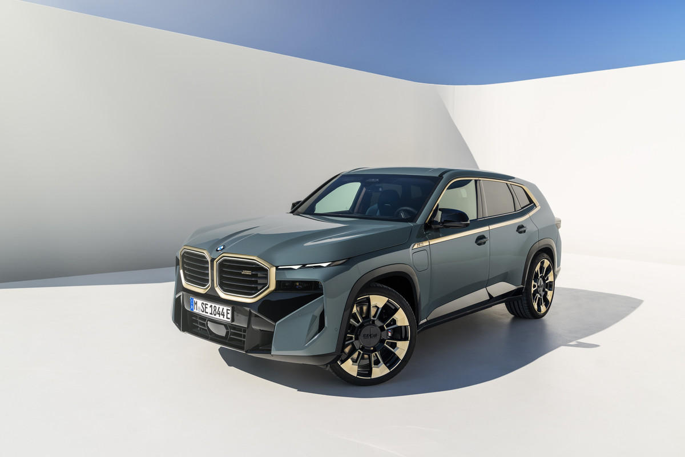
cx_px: 342
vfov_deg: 43.6
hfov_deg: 61.9
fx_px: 571
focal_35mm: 30
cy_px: 228
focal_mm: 30
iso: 100
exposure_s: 1/200
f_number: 5.6
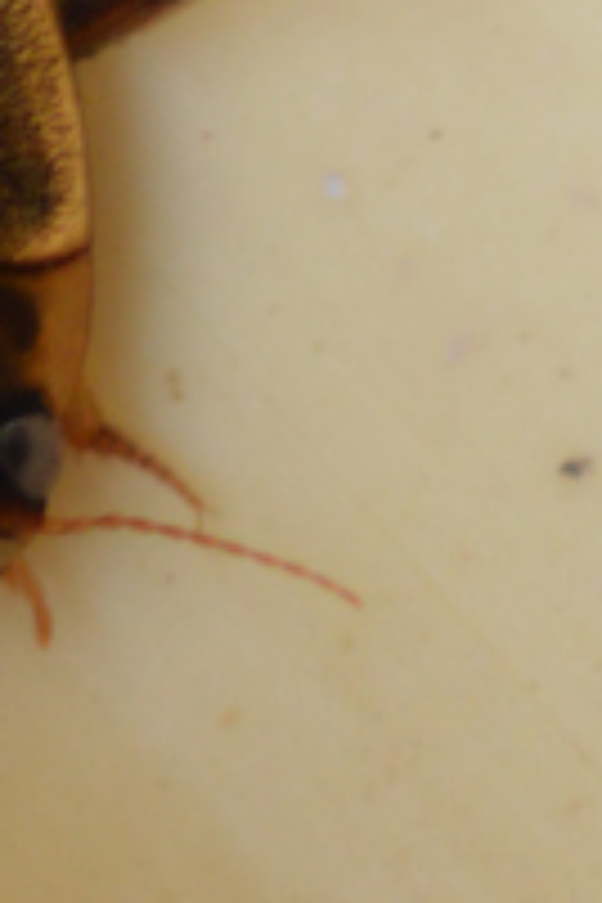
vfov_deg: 4.3
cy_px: 58
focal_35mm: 478
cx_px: -314
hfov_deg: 2.9
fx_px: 11989
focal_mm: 100
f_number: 4.2
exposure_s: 1/125
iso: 400
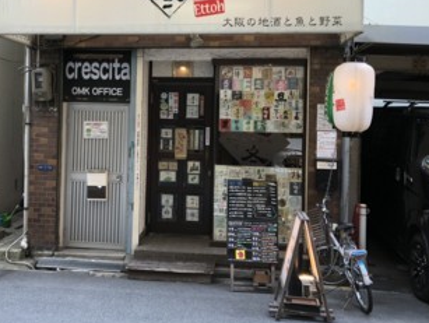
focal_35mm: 41
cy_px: 109
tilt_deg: +1.0
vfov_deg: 34.9
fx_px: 509
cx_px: 172
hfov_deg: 45.5
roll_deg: -1.3
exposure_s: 1/120
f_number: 1.8
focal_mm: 4
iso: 50
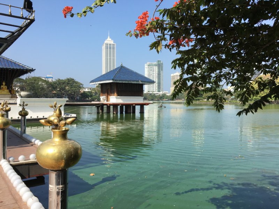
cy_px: 104
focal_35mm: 29
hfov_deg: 61.7
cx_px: 140
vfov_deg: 48.2
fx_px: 234
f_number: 2.2
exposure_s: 1/1068
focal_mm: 4.15
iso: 25
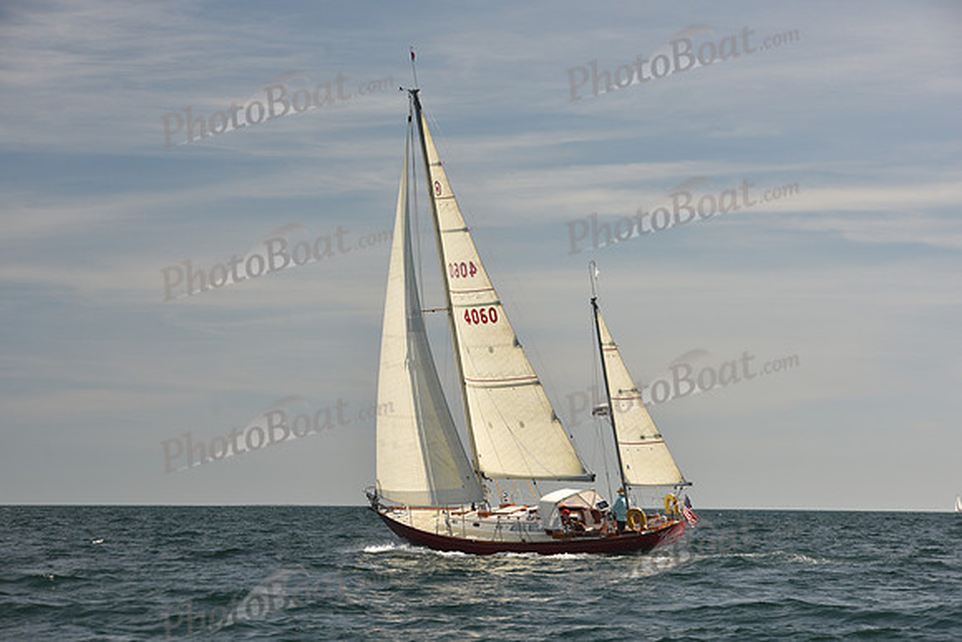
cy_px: 321
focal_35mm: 100
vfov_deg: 13.7
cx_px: 481
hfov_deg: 20.4
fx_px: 2673
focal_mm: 100
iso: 250
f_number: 7.1
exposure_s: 1/640
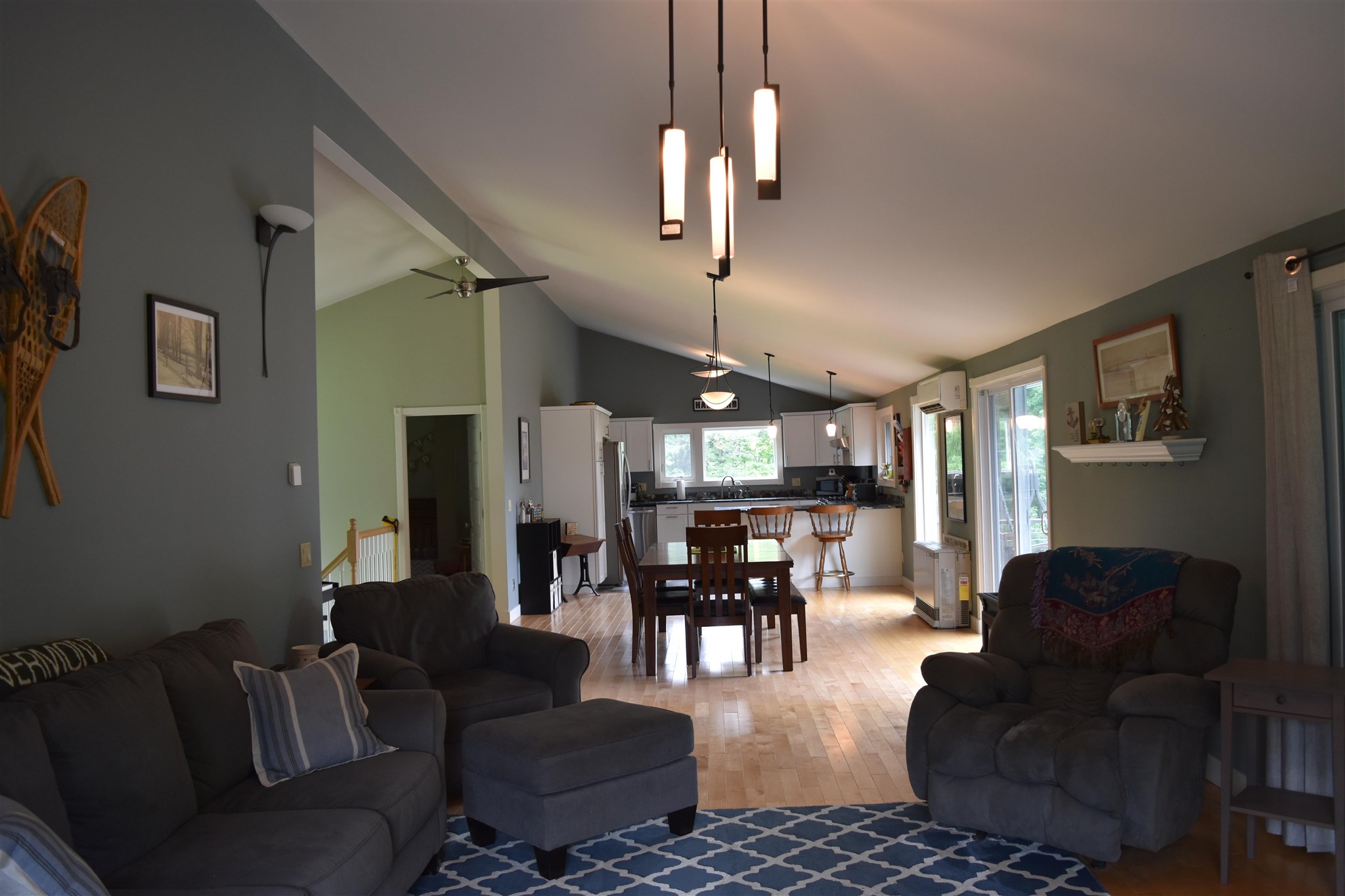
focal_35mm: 27
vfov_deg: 47.9
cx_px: 672
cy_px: 448
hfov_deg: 67.4
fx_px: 1009
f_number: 4
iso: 400
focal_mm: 18
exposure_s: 1/60
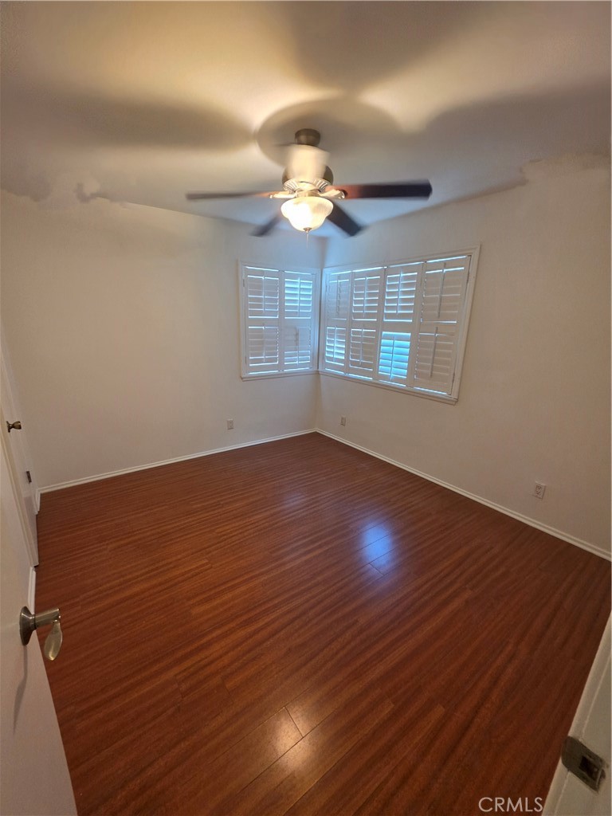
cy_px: 408
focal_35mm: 13
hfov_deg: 89.9
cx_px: 306
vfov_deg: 106.2
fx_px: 306
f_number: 1.9
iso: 200
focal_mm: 2.2
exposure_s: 1/60
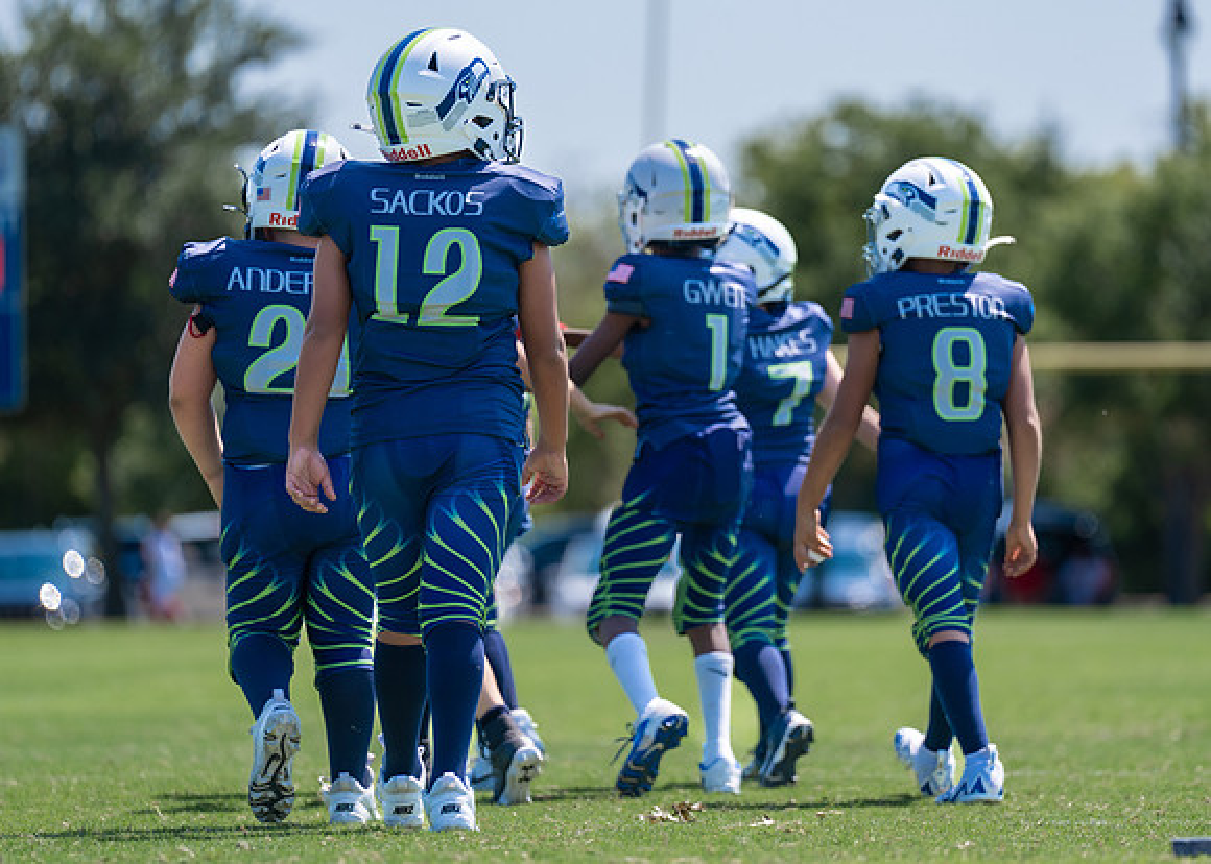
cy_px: 405
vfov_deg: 5.1
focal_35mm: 284
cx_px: 650
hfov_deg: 7.1
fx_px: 9762
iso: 100
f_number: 2.8
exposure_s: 1/1250
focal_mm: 200
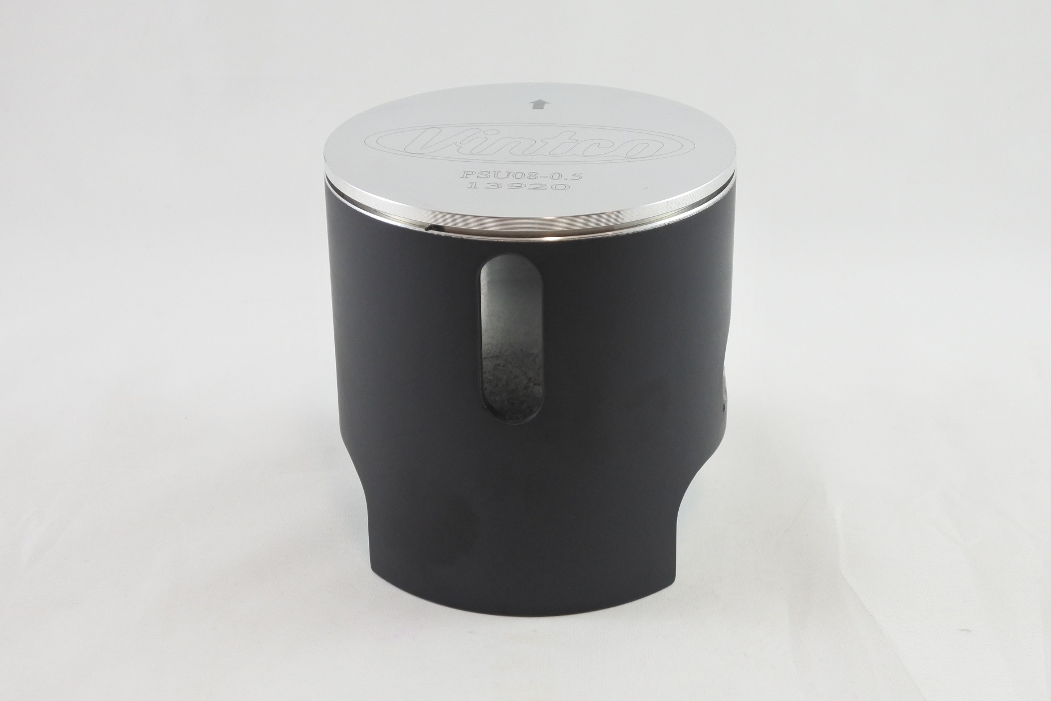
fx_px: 1314
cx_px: 526
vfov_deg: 29.9
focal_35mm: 45
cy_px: 350
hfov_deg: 43.6
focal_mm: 16.8
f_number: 4.5
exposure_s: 1/125
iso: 500
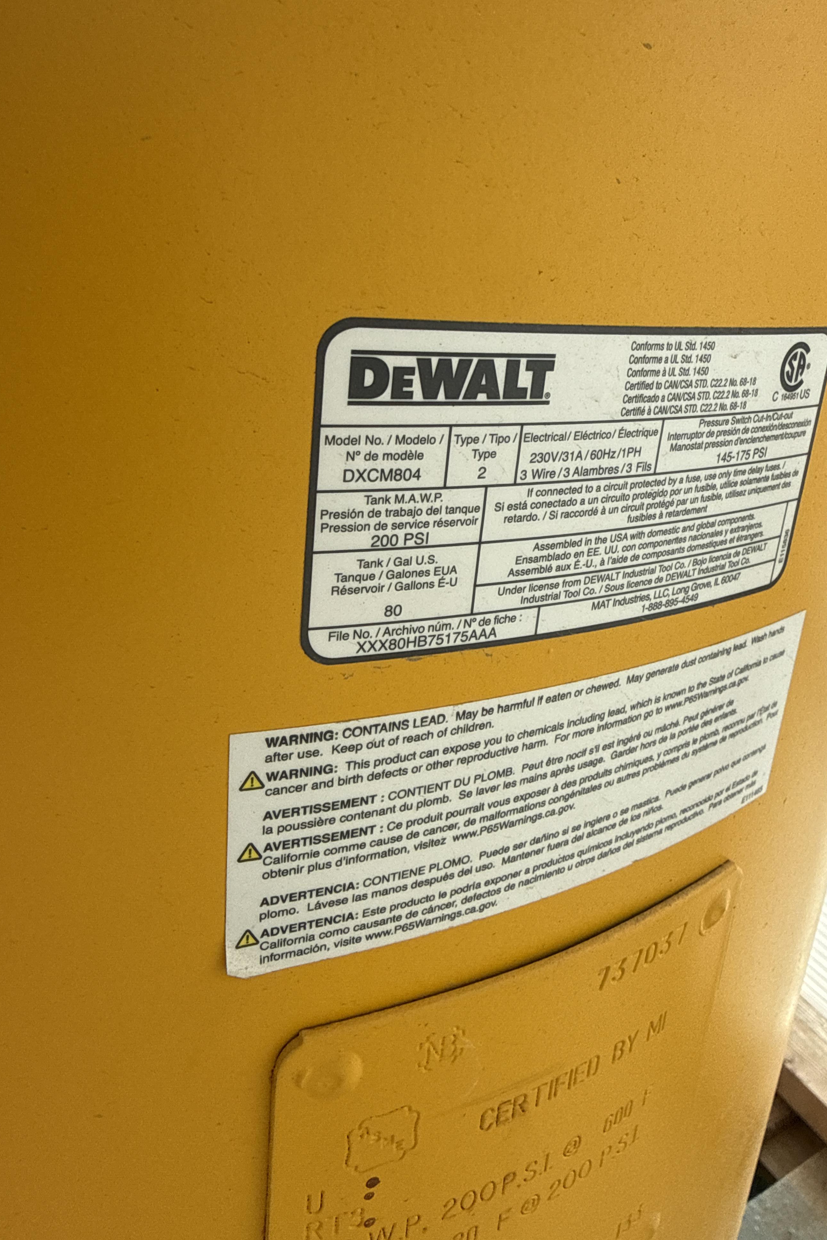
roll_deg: -5.4
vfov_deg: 67.4
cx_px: 433
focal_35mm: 27
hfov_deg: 47.9
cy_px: 597
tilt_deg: -17.7
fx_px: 930
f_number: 2.2
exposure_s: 1/553
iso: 40
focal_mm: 2.22
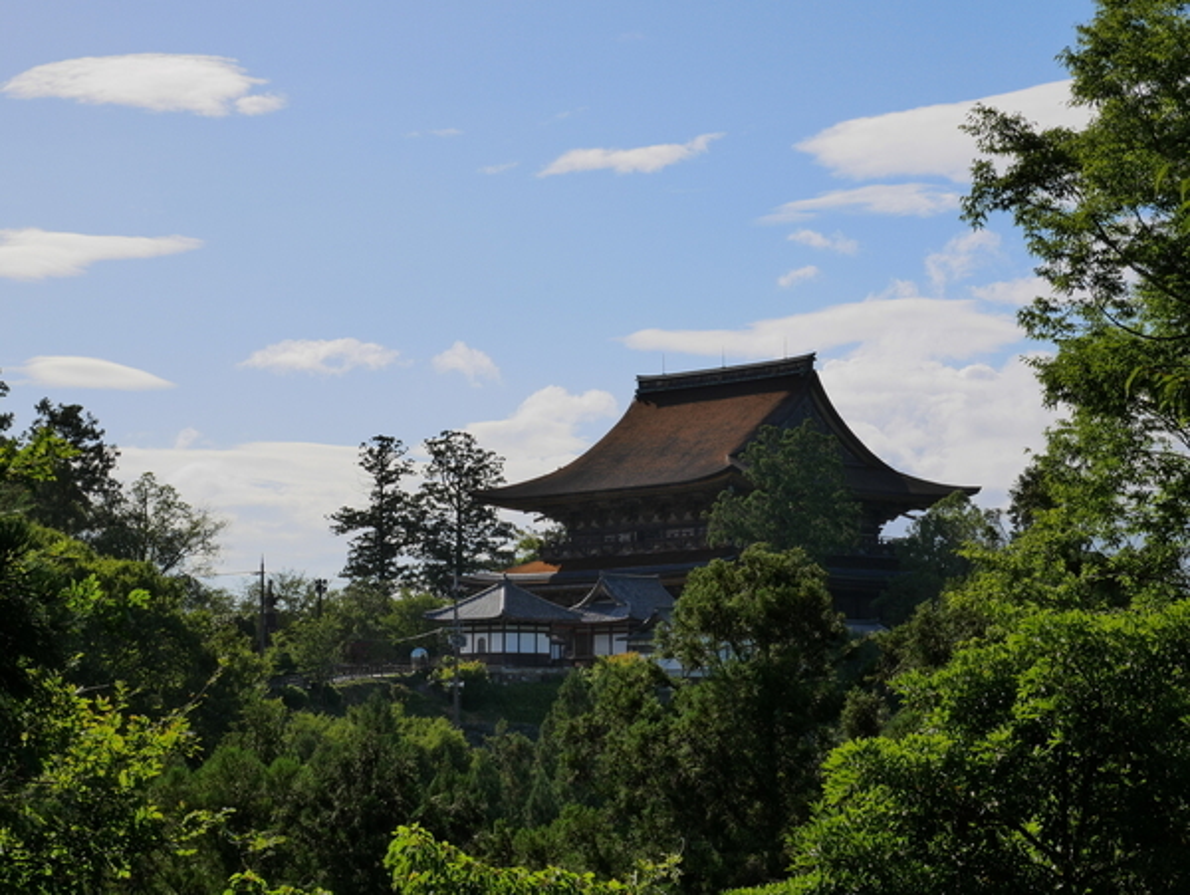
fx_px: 2890
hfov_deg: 23.3
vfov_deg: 17.6
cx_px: 595
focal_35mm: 84
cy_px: 448
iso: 200
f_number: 10
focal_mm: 42
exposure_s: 1/640
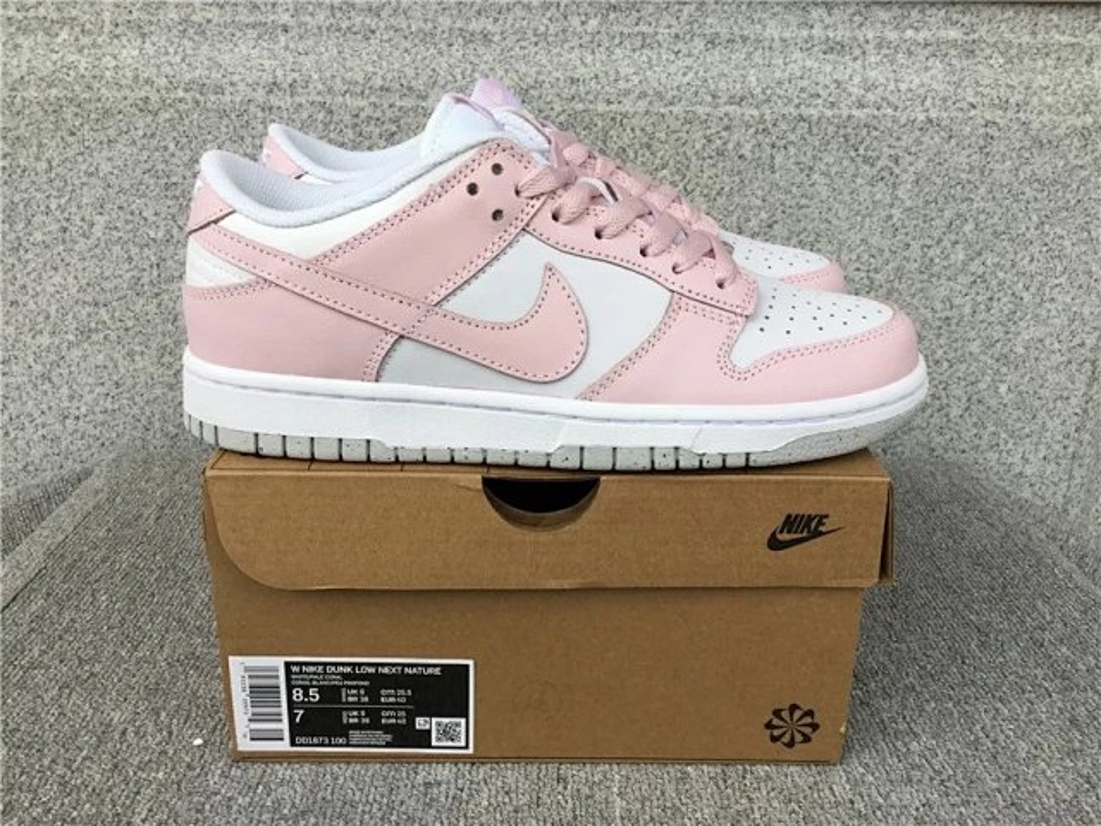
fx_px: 986
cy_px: 413
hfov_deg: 58.4
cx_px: 550
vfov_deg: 45.4
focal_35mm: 31
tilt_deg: -18.9
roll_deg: -0.9
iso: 32
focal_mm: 3.3
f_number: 2.4
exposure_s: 1/100
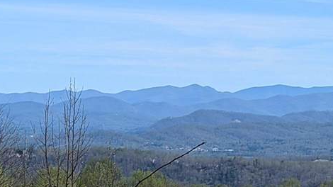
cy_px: 60
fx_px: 1280
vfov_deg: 8.4
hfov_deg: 14.8
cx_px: 182
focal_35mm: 145
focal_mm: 6.9
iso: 29
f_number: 1.68
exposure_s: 1/1323
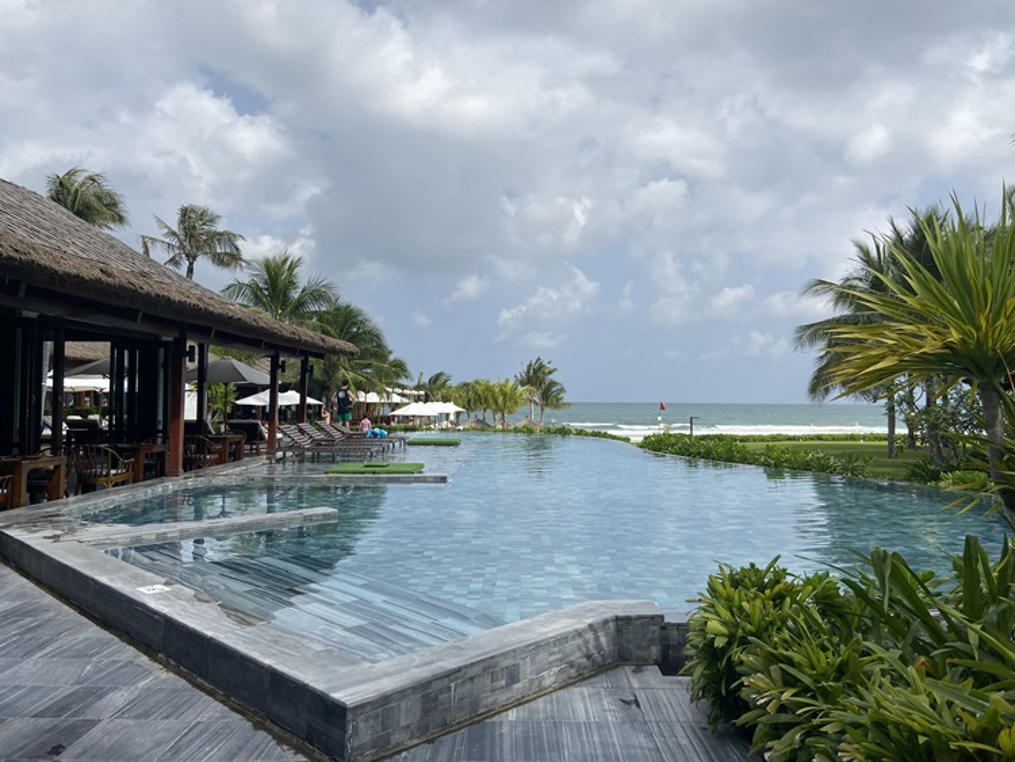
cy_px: 381
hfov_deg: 67.3
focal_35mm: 26
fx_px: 763
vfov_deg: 53.1
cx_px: 508
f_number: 1.8
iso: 32
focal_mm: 4.25
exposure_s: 1/3623
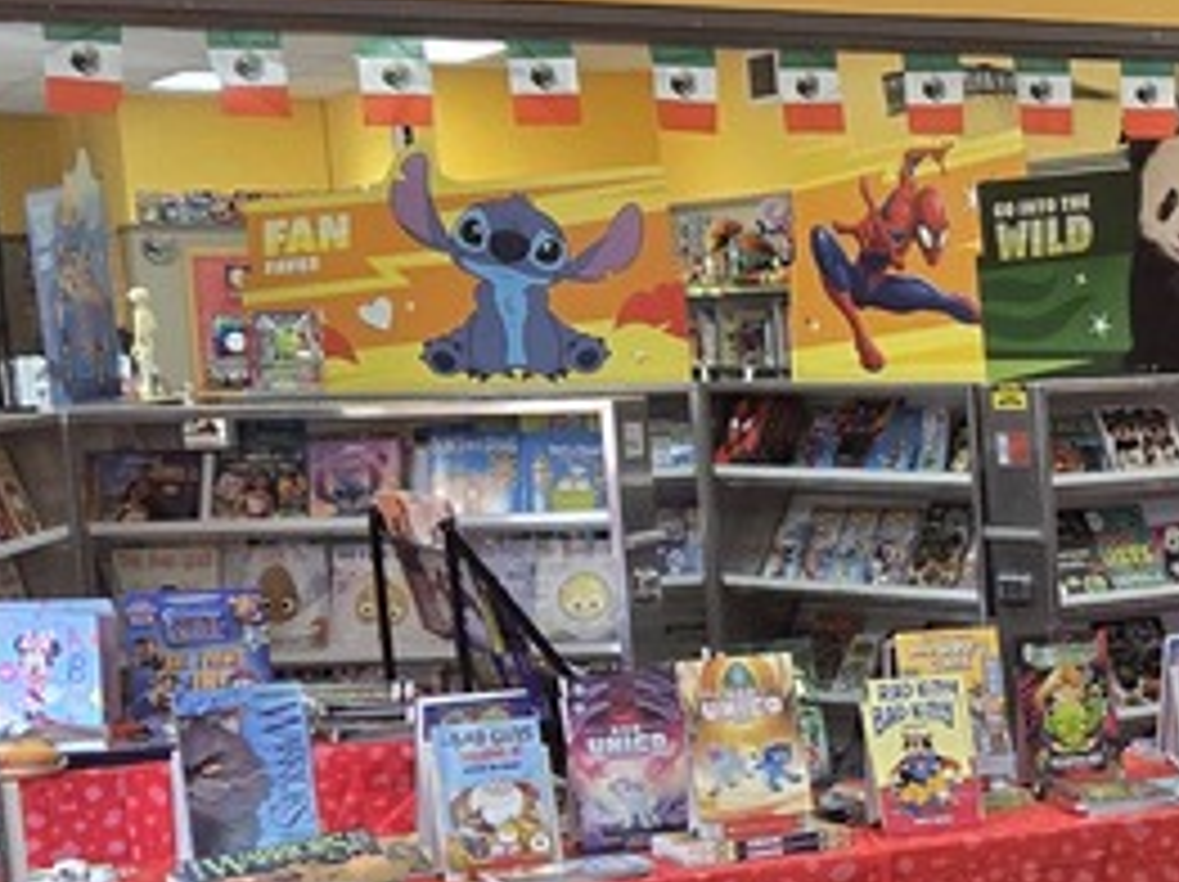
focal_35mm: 90
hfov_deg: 19.3
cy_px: 760
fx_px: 3063
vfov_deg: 16.2
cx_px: 1710
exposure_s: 1/120
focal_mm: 5.4
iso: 200
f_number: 1.8
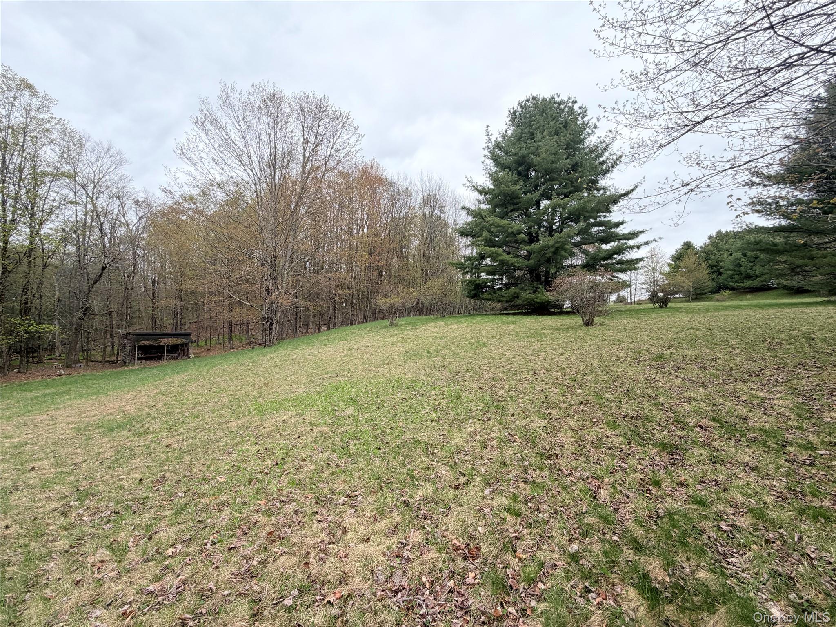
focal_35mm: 14
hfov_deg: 102.1
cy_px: 314
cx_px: 418
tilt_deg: +2.2
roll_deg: +0.8
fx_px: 338
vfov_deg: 85.7
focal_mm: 2.22
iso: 50
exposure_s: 1/502
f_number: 2.2
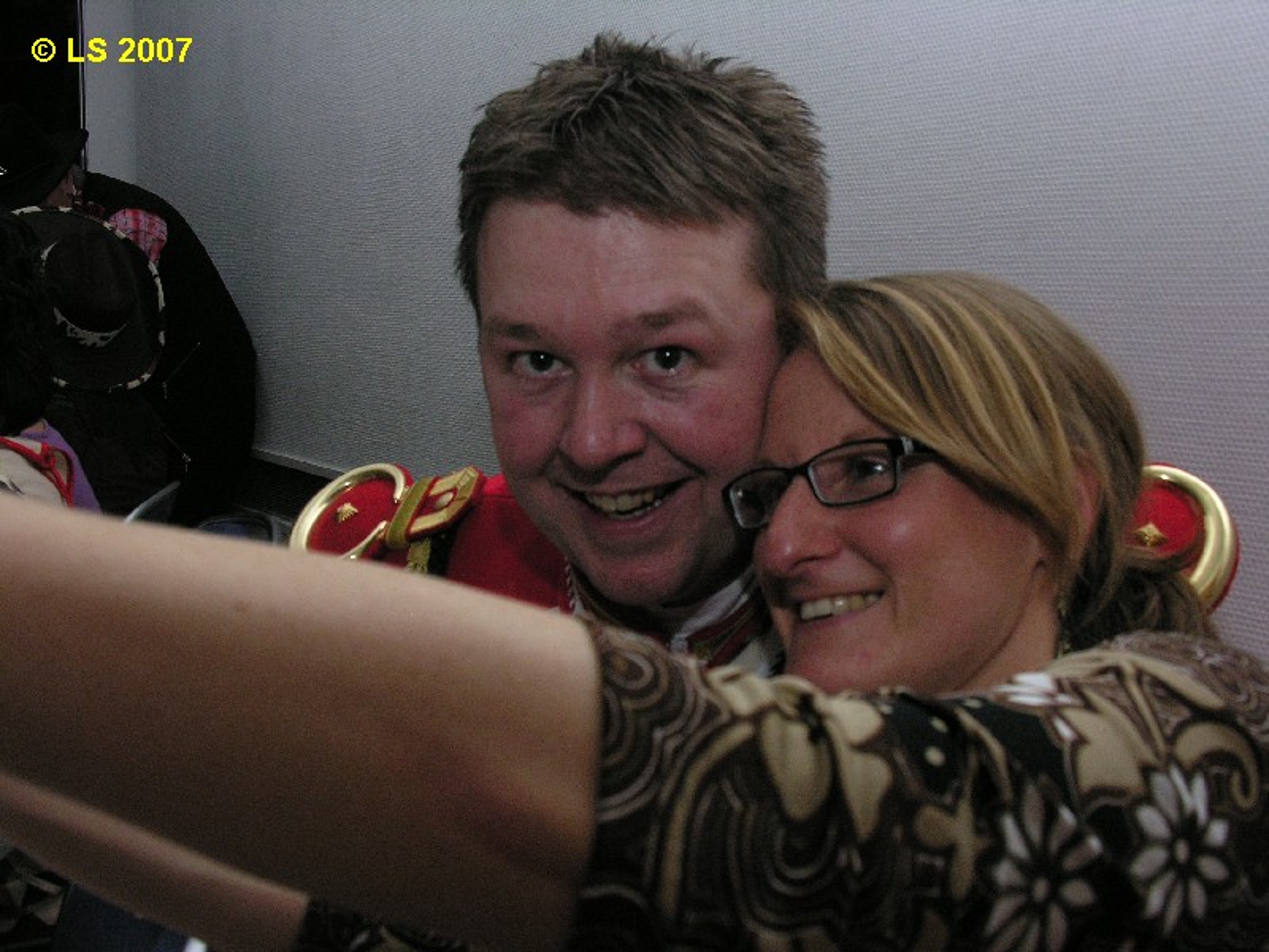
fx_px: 1356
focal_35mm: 37
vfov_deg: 38.7
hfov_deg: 50.1
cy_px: 476
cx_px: 634
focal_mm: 9.5
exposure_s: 1/60.1
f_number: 4
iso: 200
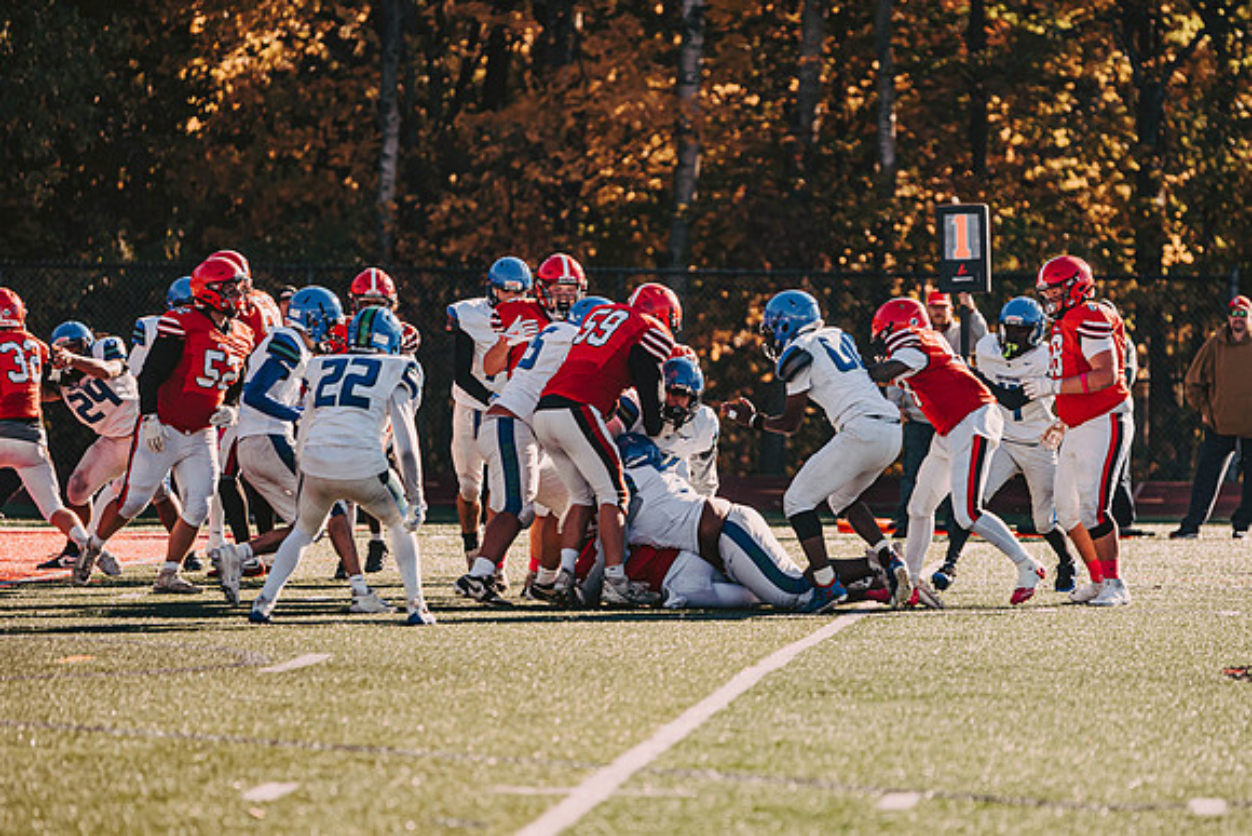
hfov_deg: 8.7
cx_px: 744
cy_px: 497
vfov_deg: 5.8
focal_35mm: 238
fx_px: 8265
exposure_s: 1/2000
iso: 250
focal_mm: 200
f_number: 3.2
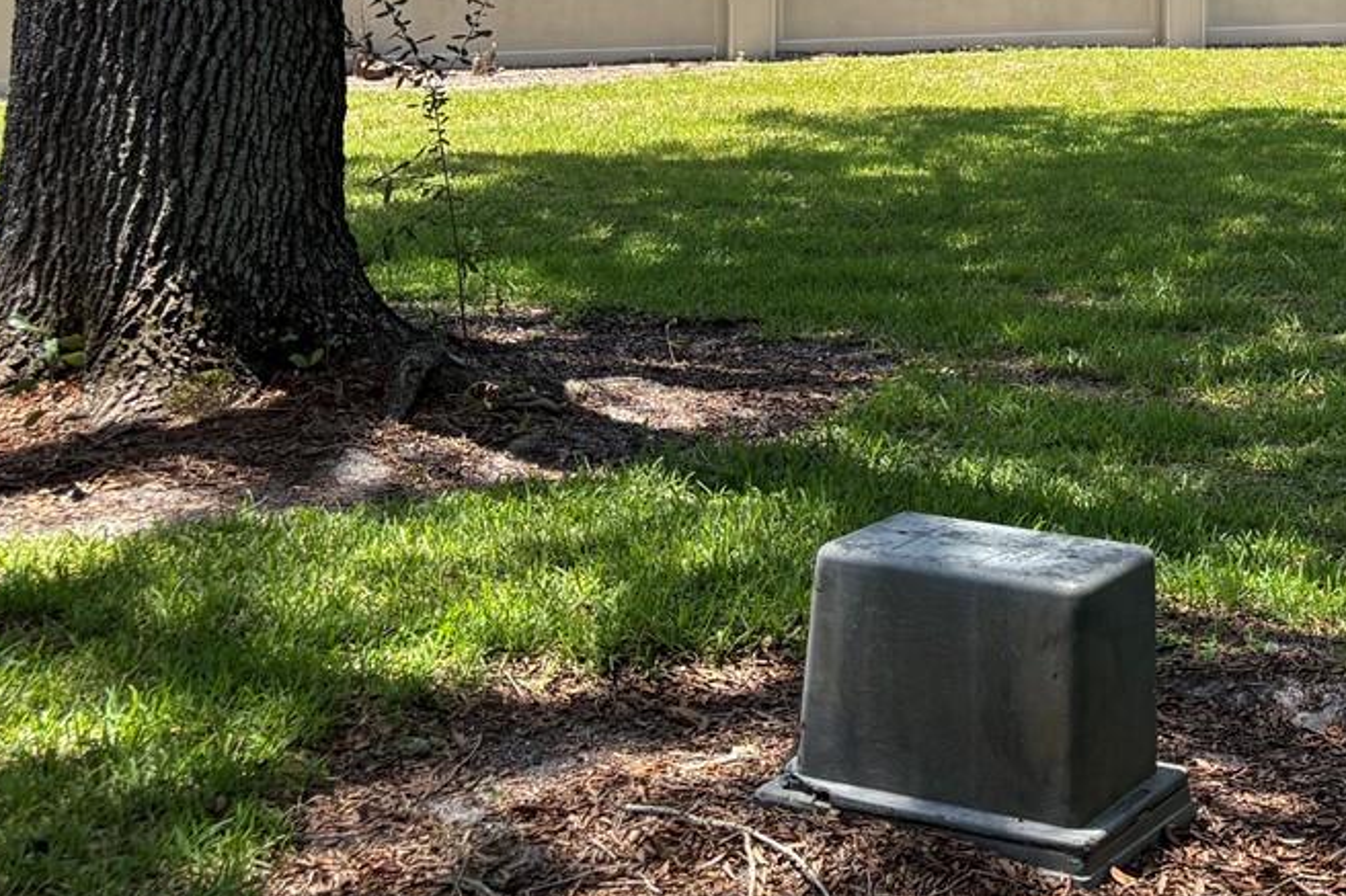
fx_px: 2467
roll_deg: -0.2
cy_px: -144
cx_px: 1286
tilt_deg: -0.3
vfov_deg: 19.5
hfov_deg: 28.9
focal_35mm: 66
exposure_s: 1/1092
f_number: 1.6
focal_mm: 5.96
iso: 50
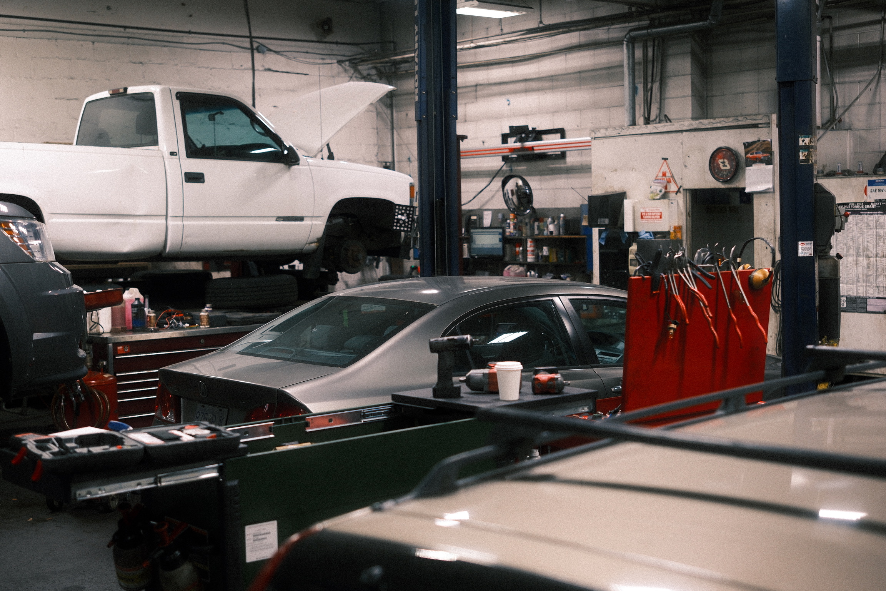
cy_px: 296
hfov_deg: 39.6
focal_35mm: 50
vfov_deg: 27.0
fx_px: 1230
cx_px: 443
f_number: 2
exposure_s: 1/200
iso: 320
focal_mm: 33
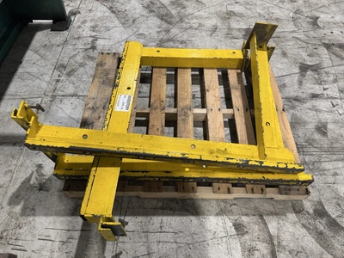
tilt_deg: -58.4
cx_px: 172
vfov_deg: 56.8
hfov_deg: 71.6
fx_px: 239
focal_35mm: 24
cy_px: 129
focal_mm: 6.76
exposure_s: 1/120
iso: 160
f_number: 1.78
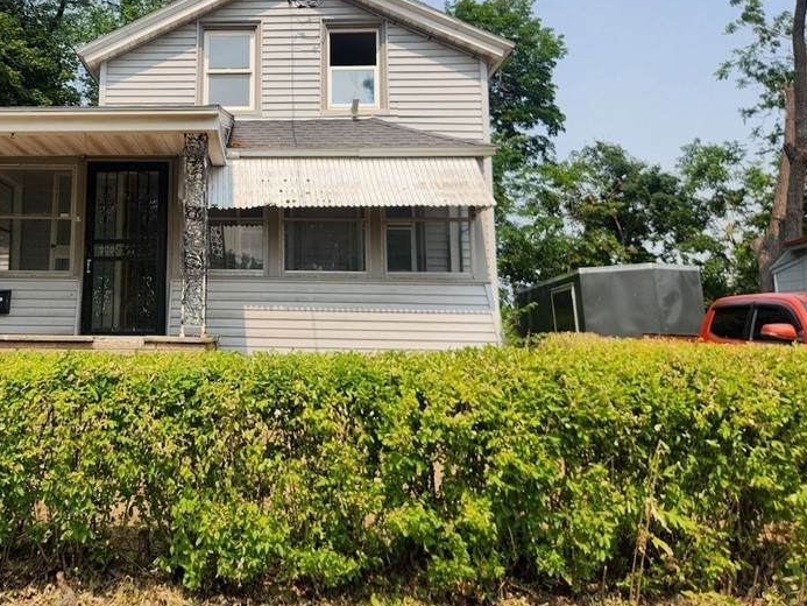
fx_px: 793
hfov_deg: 51.9
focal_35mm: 34
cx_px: 213
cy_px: 193
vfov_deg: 41.2
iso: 20
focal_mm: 5.4
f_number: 1.8
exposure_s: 1/1286
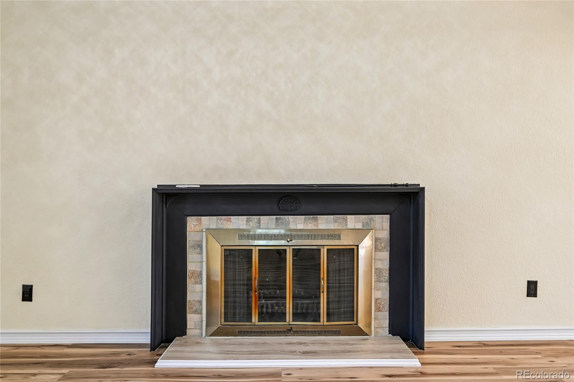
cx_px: 287
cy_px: 191
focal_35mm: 30
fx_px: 478
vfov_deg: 43.6
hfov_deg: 61.9
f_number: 10
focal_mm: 30
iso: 400
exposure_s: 1/10
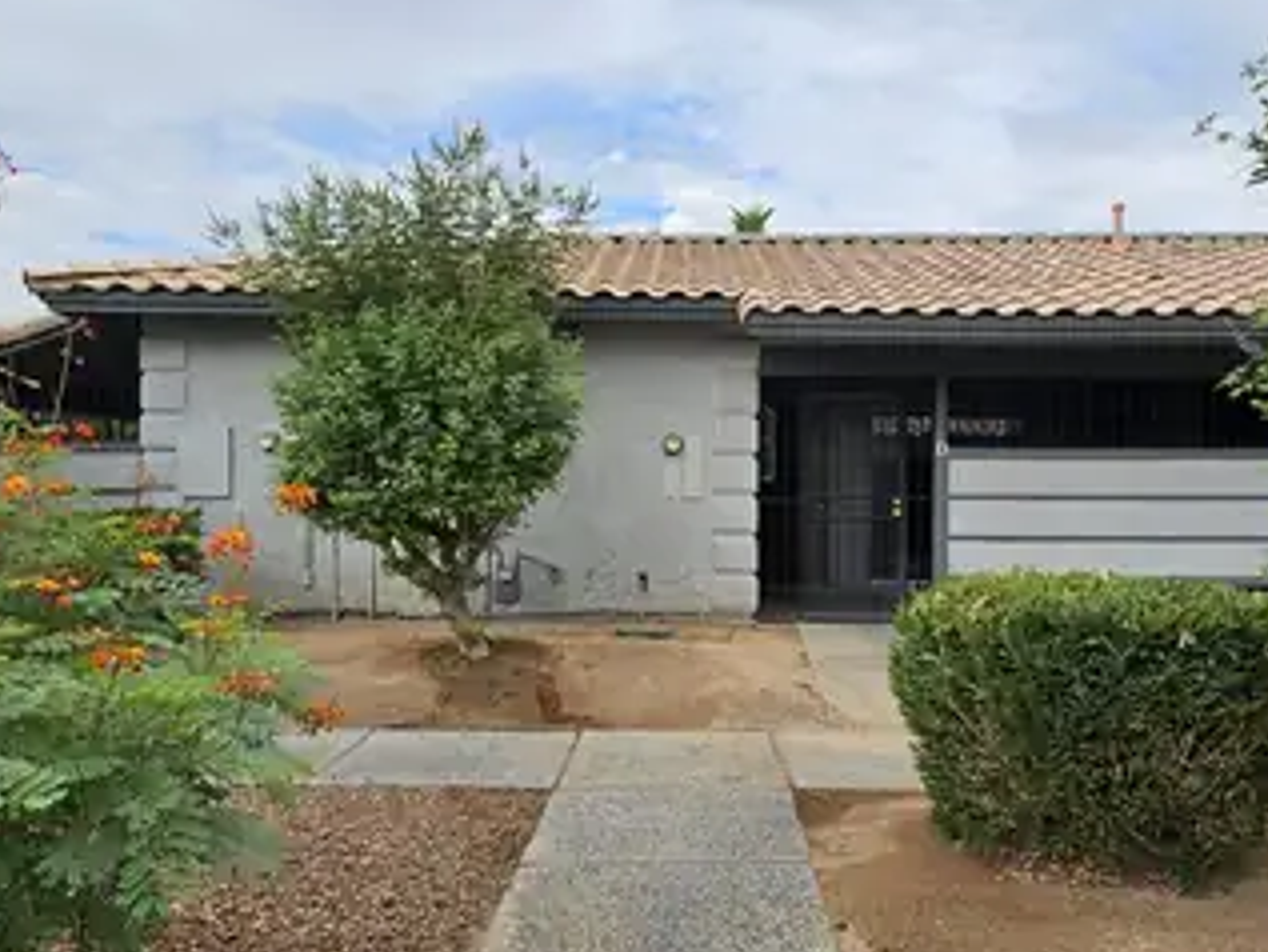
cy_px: 508
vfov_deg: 48.2
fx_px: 1063
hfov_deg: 61.6
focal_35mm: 29
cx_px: 680
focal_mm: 6.3
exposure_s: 1/679
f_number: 1.7
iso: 16
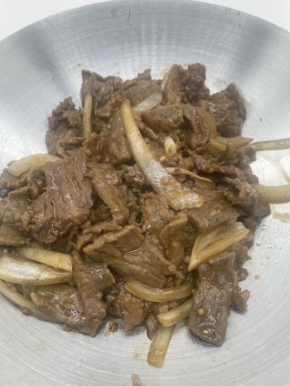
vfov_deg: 67.3
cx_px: 145
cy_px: 193
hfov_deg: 53.1
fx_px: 290
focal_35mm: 26
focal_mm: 4.2
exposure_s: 1/612
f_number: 1.6
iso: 32
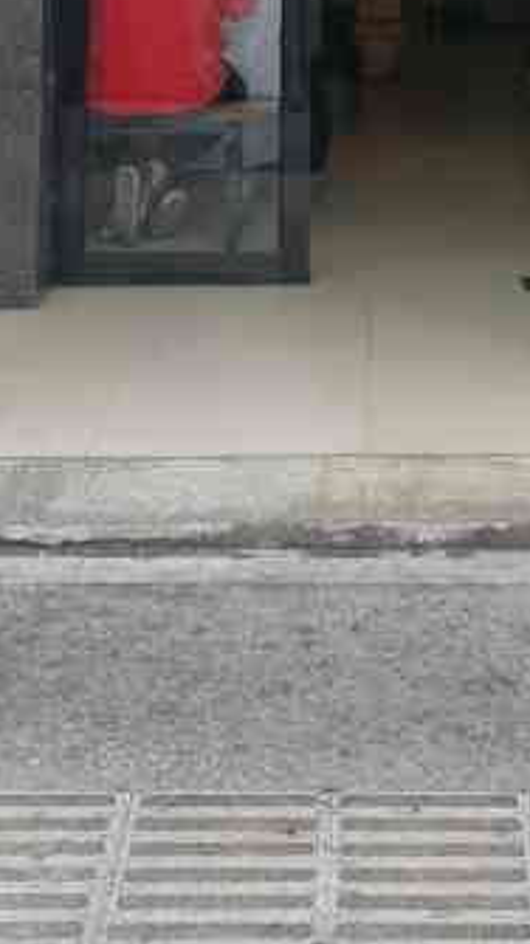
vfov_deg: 22.5
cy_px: -354
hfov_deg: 14.7
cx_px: 395
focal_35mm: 82
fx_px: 2052
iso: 50
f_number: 1.8
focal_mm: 5.58
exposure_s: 1/714
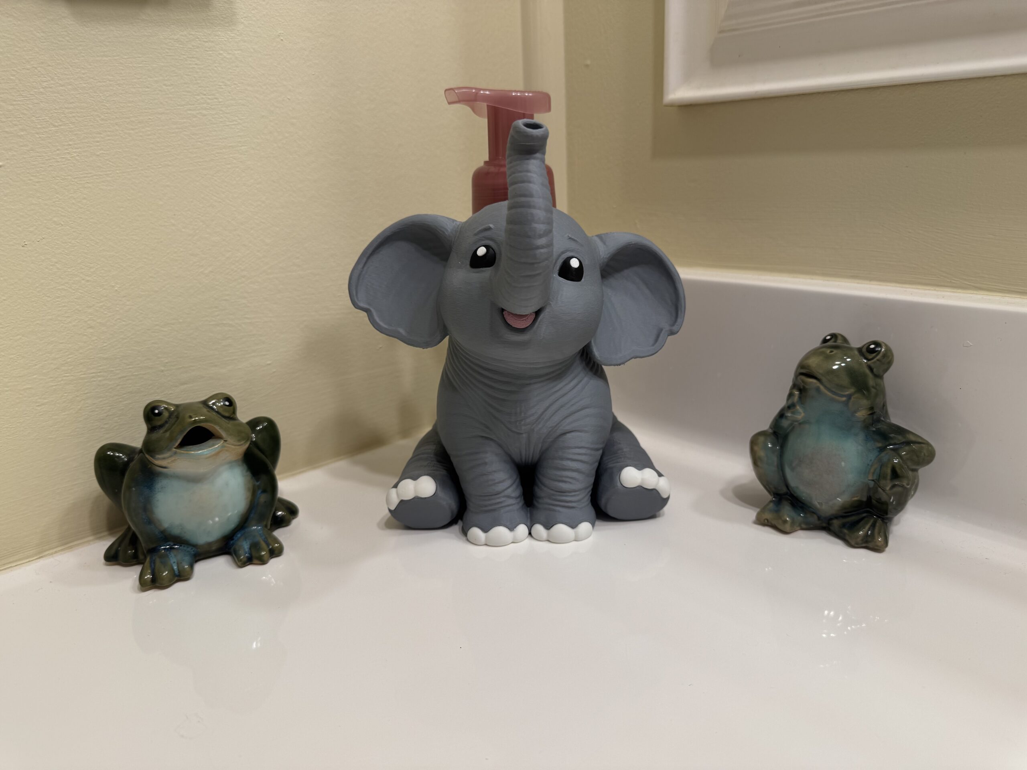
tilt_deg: -17.8
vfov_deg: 56.8
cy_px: 385
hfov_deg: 71.6
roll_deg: +2.5
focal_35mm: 24
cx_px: 514
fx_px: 712
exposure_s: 1/120
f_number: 1.78
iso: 64
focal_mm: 6.76
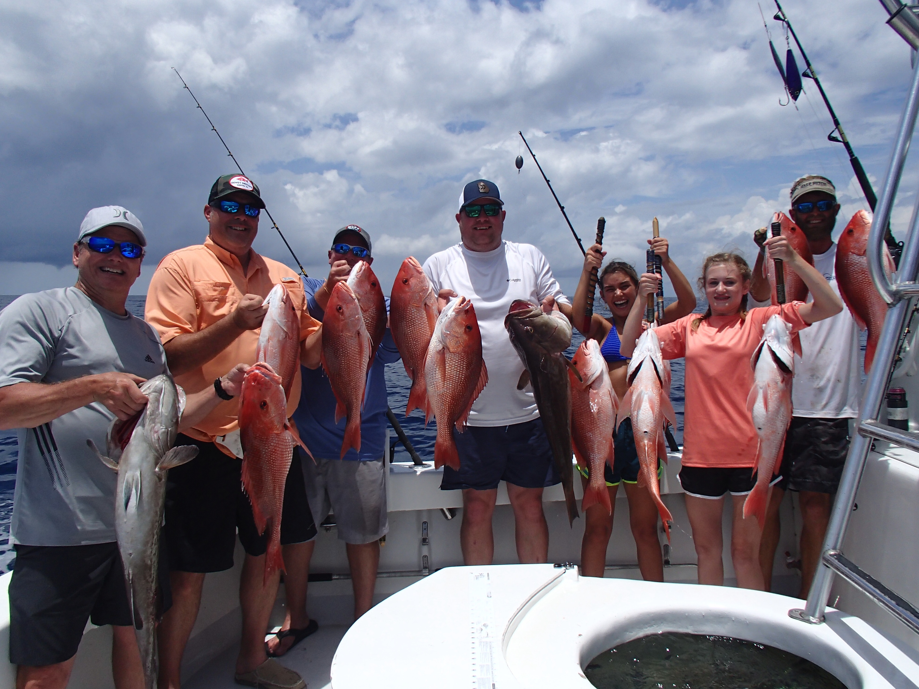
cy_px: 344
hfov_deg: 63.4
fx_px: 743
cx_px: 460
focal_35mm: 28
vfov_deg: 49.7
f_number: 11
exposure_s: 1/320
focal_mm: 5
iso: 100
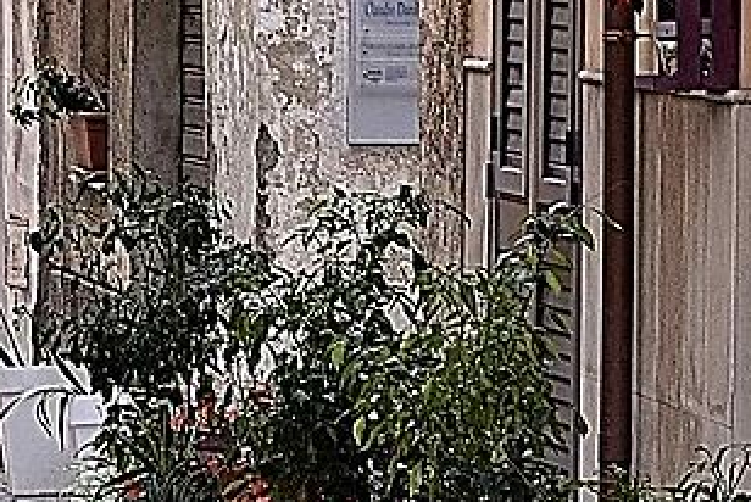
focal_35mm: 389
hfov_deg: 5.2
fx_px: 8122
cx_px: -612
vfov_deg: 3.5
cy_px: 266
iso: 125
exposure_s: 1/25
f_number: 8
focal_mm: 50
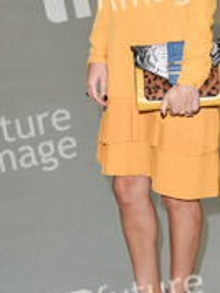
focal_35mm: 135
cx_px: 173
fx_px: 1143
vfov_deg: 14.5
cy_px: 66
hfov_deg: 11.0
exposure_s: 1/125
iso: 1250
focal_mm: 62
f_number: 5.6
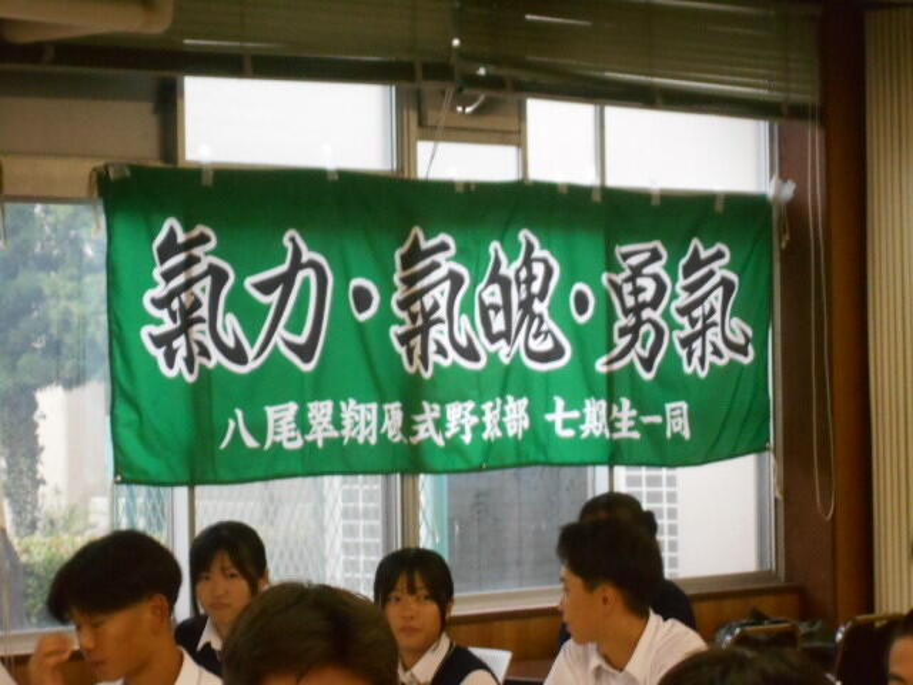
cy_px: 342
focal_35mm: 130
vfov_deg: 11.4
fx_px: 3429
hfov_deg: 15.2
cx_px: 456
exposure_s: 1/40
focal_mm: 23
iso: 800
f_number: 6.5
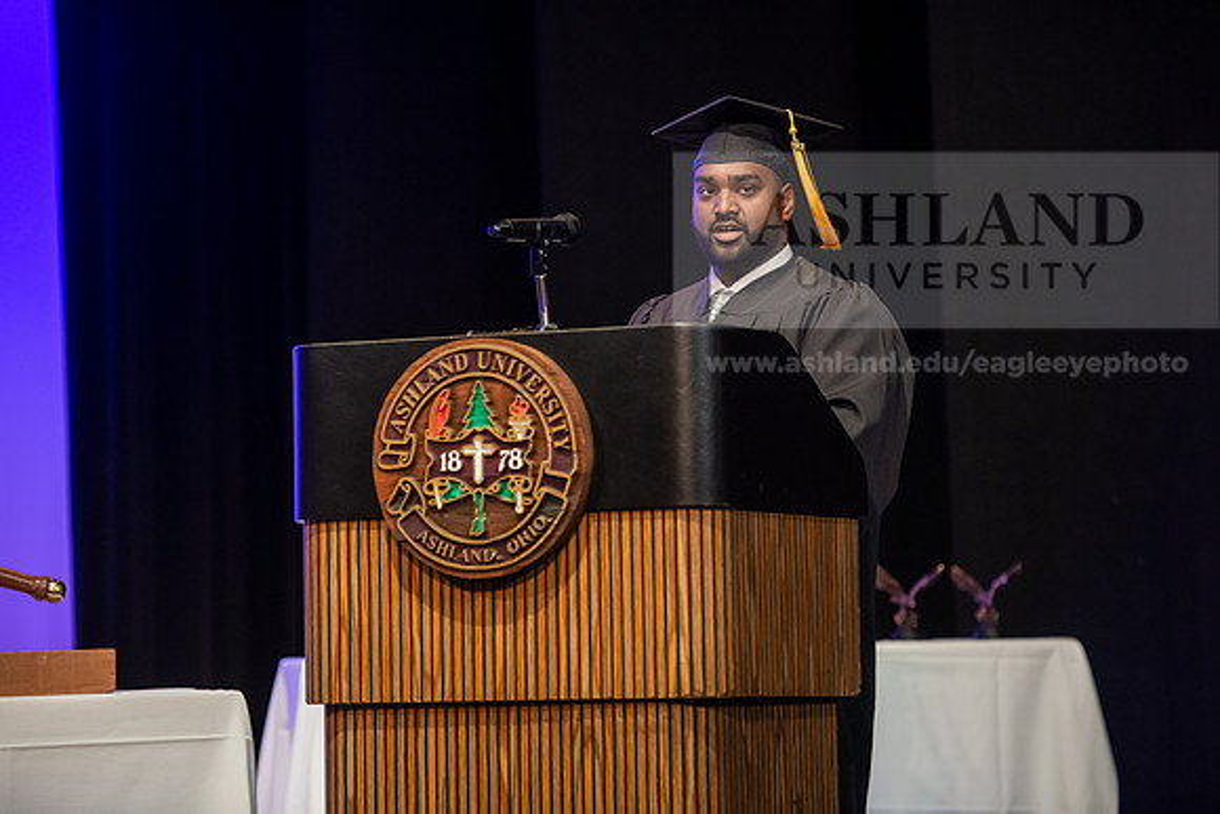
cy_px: 407
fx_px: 4576
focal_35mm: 135
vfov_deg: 10.2
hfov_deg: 15.2
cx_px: 610
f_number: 3.2
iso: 4000
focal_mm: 135
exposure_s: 1/200
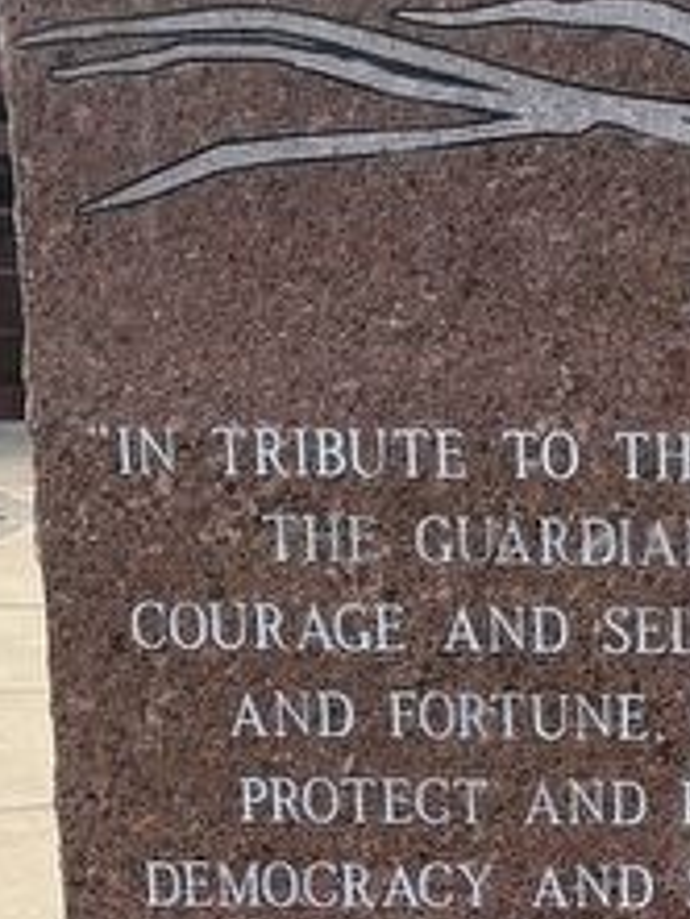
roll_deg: -1.3
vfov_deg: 20.5
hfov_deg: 15.0
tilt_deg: -13.3
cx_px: 894
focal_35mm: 94
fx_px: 2496
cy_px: 815
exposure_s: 1/705
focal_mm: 5.1
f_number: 1.6
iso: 50
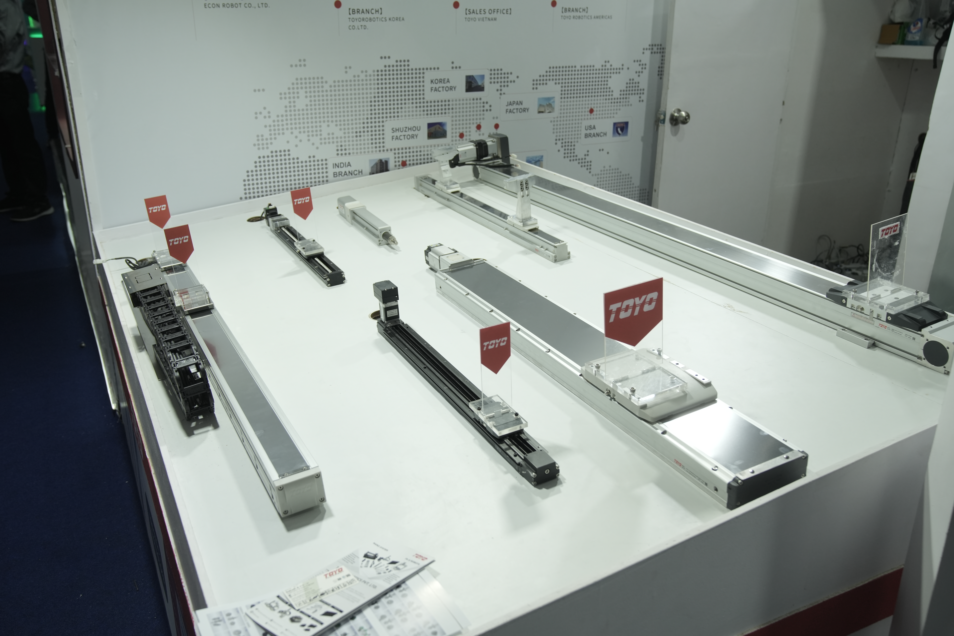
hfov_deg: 60.3
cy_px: 318
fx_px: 821
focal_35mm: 31
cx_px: 477
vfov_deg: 42.3
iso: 800
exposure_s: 1/640
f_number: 4.5
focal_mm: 31
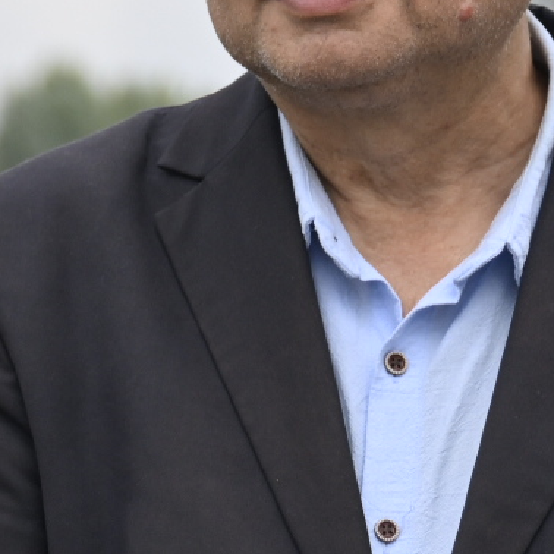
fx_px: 7641
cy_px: 561
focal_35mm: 422
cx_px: -1196
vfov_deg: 4.1
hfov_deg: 4.0
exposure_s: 1/2000
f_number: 2.8
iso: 125
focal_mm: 58
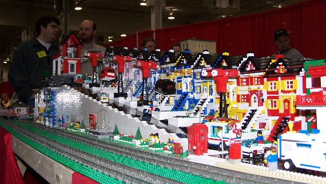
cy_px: 80
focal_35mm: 44
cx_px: 162
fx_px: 380
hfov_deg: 46.4
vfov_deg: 27.1
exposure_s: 1/60
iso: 140
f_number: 2.8
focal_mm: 6.7
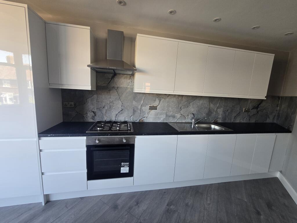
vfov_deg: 89.9
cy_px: 112
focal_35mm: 13
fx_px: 112
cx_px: 148
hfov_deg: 106.2
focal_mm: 2.2
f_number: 2.2
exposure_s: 1/50
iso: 80
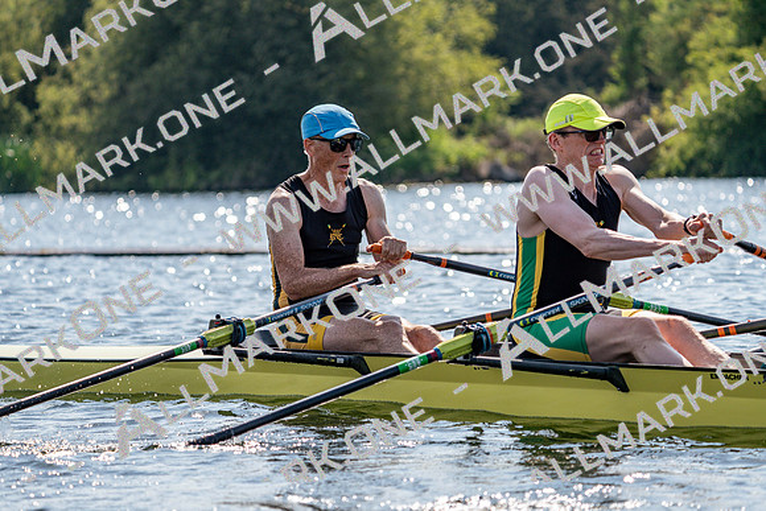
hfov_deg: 10.3
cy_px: 256
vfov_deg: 6.9
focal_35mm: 200
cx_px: 383
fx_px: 4256
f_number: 5.6
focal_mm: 200
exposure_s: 1/1600
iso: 200
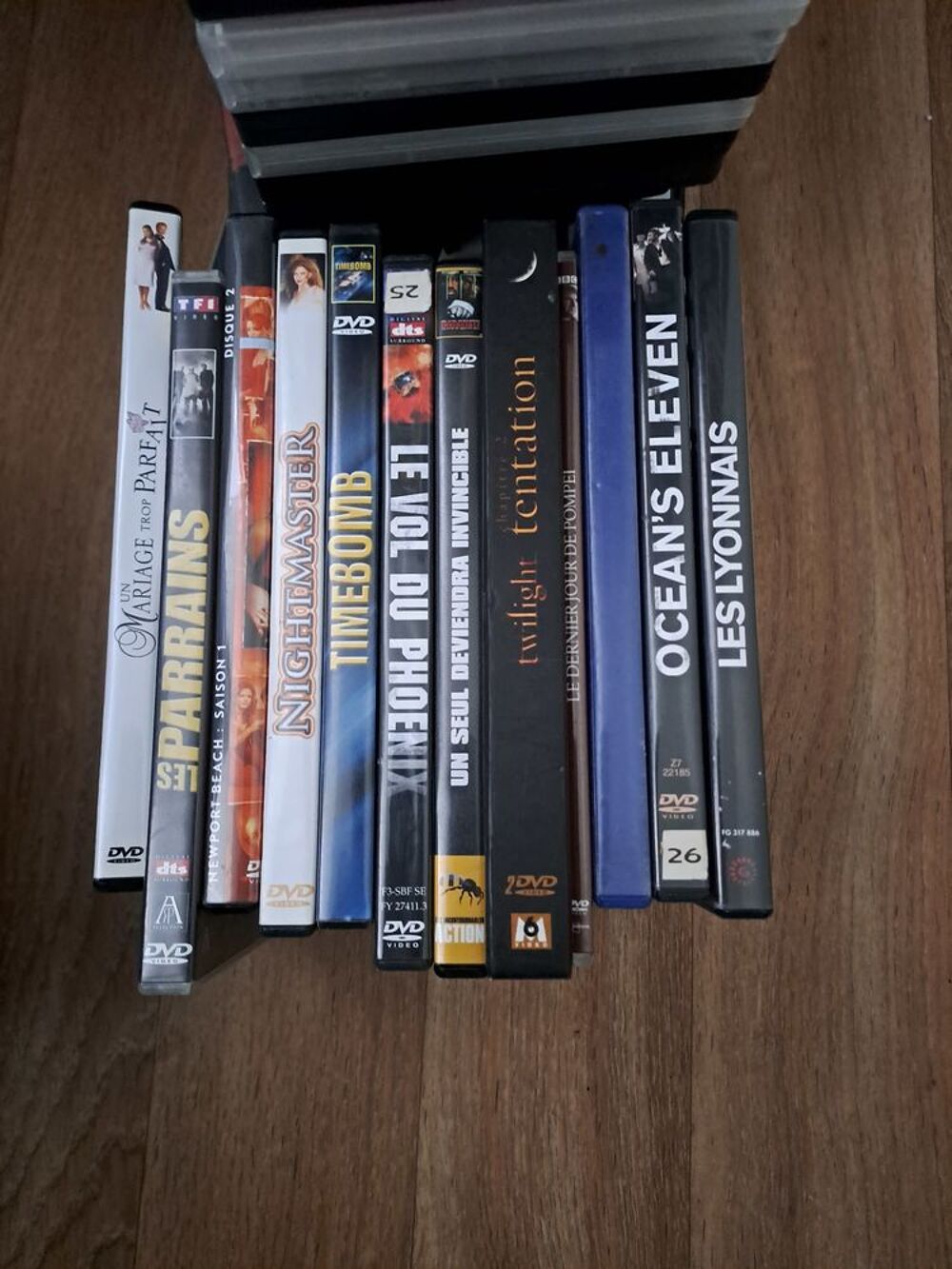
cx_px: 476
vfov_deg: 69.4
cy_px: 634
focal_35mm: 25
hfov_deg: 54.9
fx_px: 917
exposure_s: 1/13
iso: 800
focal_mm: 4.65
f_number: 1.8
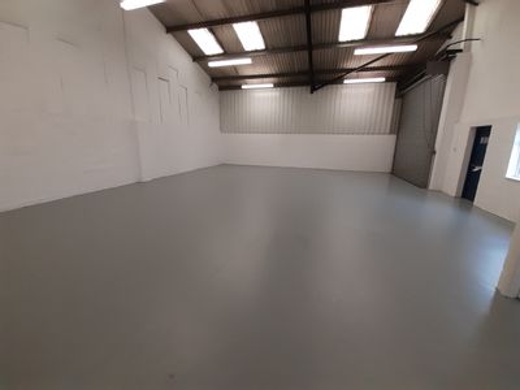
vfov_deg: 89.9
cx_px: 260
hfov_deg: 106.2
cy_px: 195
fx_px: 195
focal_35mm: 13
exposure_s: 1/50
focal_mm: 1.13
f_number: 2.2
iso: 125
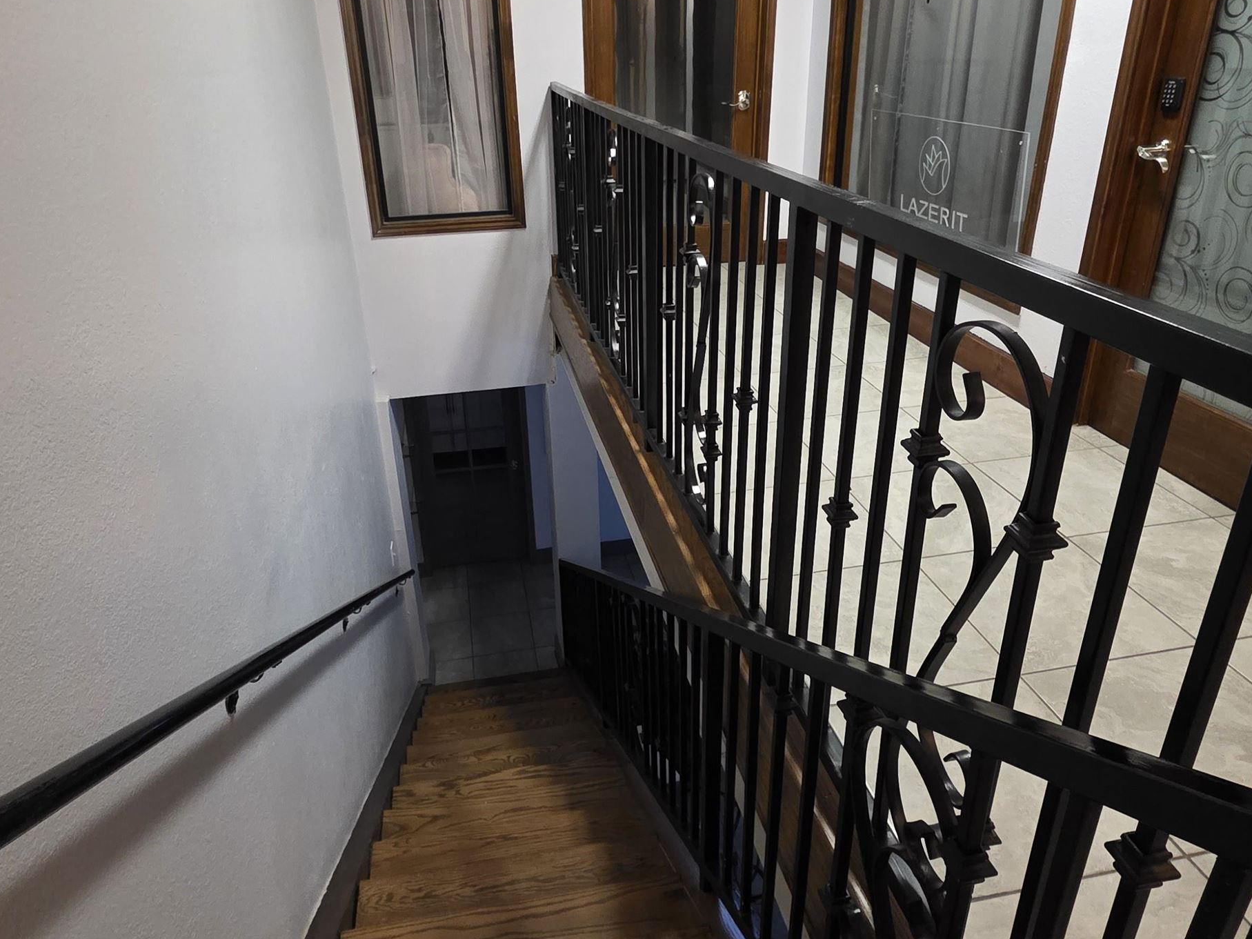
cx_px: 602
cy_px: 410
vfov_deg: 60.9
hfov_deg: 76.4
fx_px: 796
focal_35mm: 22
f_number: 1.9
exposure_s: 1/60
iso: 640
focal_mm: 2.2
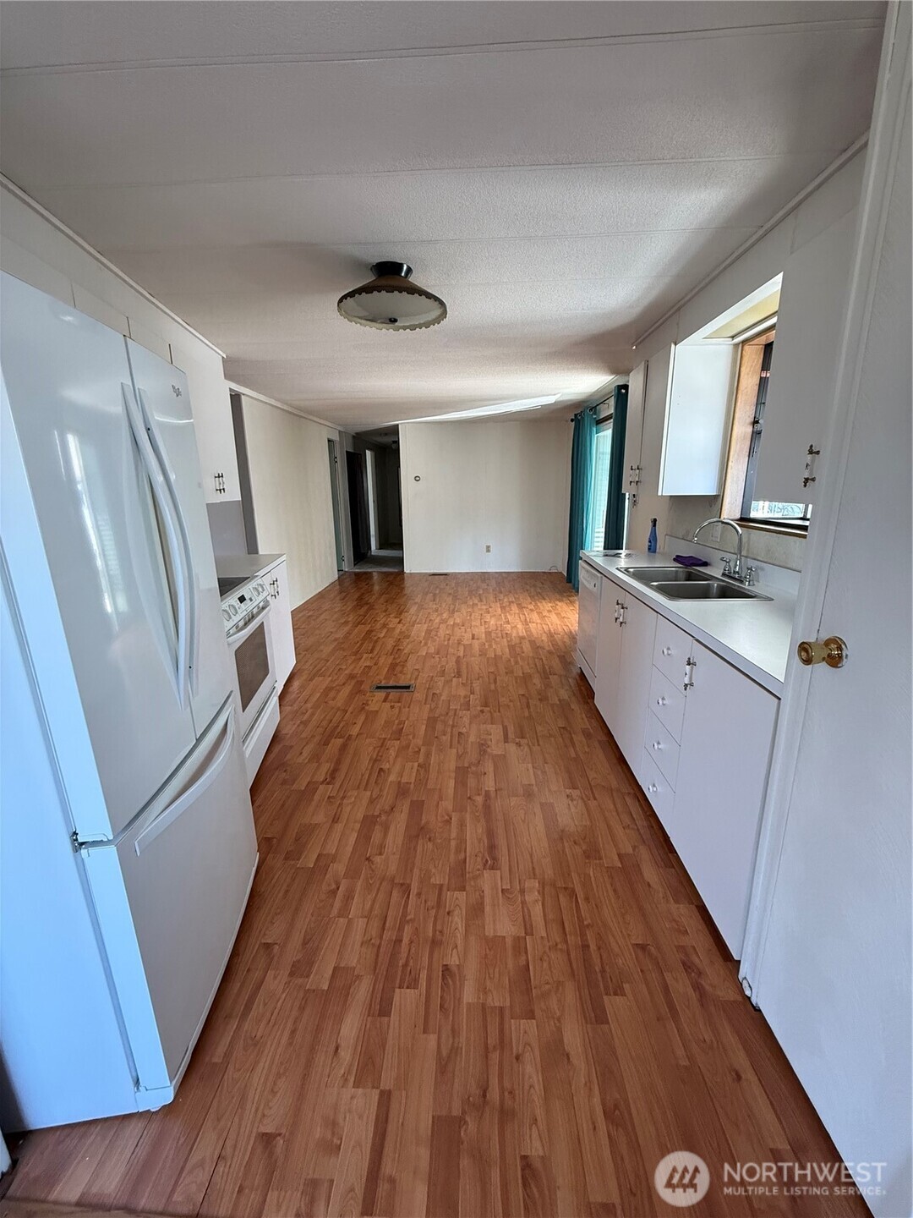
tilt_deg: -12.7
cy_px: 609
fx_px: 492
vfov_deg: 102.1
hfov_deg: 85.7
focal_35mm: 14
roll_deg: -1.0
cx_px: 456
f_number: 2.2
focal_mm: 2.22
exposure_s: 1/99
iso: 200
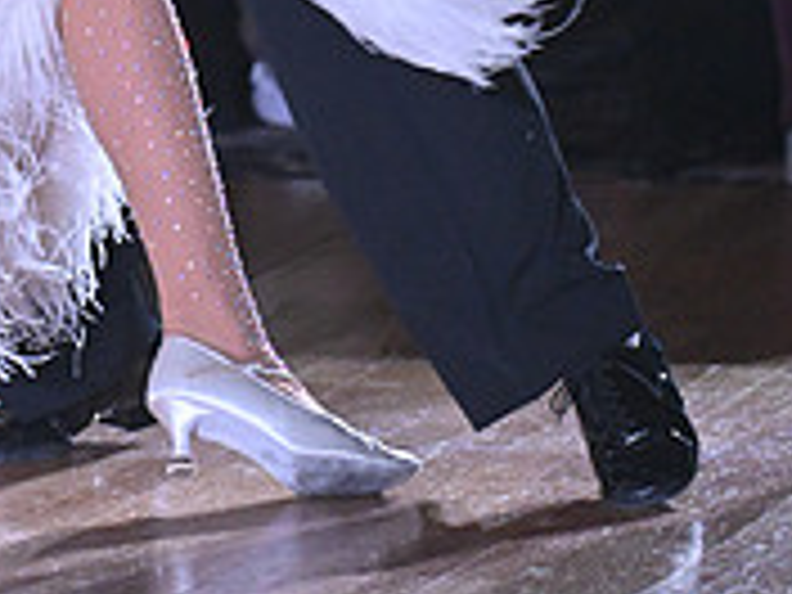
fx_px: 14529
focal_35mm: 635
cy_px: -612
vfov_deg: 2.3
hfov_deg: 3.1
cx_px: -25
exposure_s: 1/400
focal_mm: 200
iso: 4000
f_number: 4
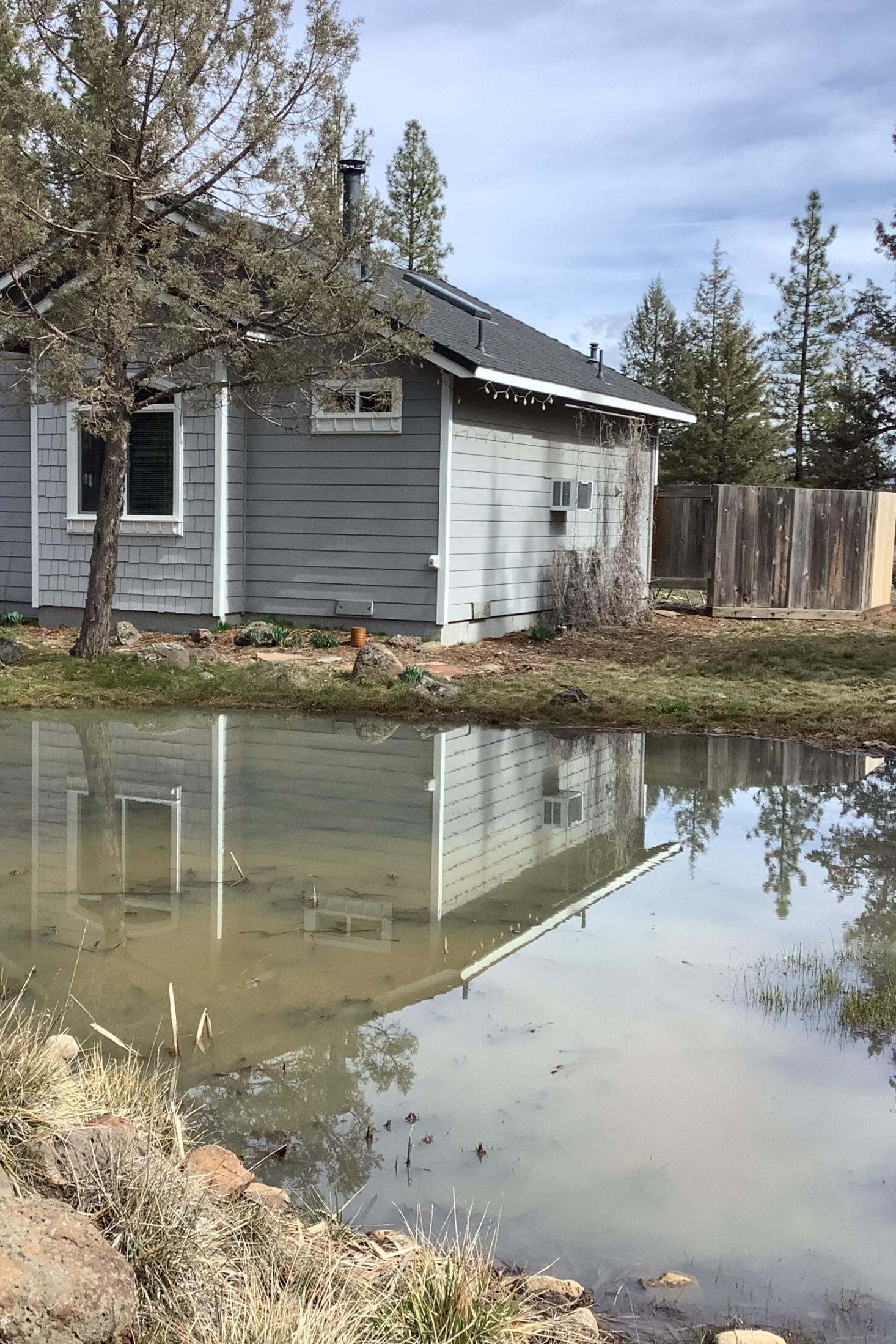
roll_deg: -1.0
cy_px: 674
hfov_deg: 30.4
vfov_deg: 44.5
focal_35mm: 44
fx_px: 1642
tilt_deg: -5.3
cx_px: 363
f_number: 2.4
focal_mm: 3.3
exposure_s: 1/806
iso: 25
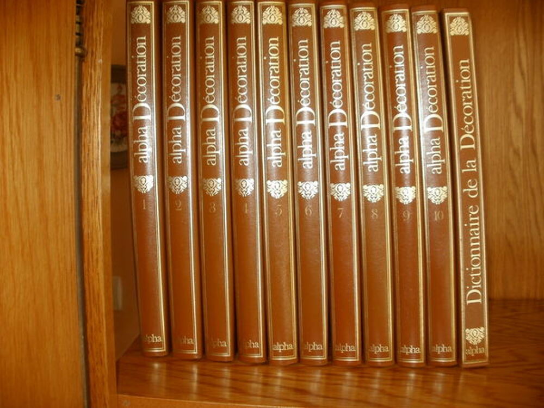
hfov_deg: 51.4
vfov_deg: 39.7
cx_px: 272
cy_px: 204
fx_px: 566
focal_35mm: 36
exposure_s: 1/30
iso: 100
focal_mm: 6.3
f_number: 3.5
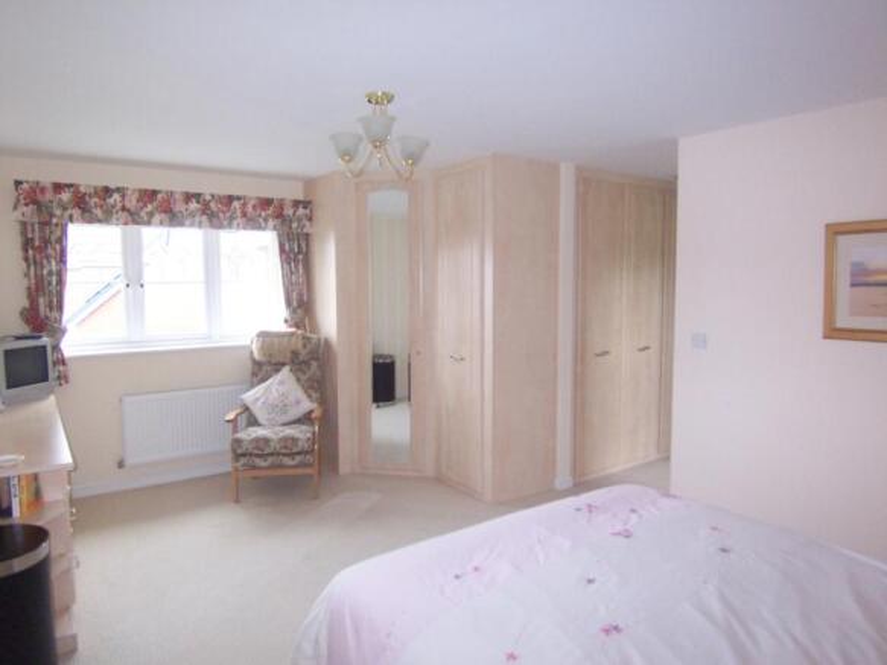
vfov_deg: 58.9
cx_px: 444
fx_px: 589
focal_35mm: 23
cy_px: 332
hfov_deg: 73.9
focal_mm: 3.8
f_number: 2.8
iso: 200
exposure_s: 1/30
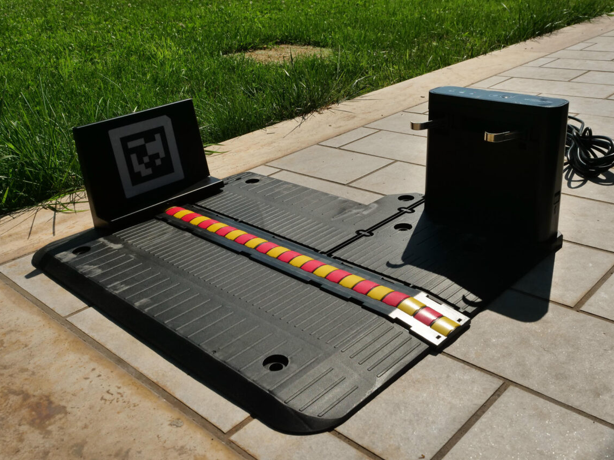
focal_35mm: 35
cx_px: 309
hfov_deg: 52.6
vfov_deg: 40.7
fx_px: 621
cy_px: 232
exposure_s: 1/1600
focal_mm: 17
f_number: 10
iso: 400
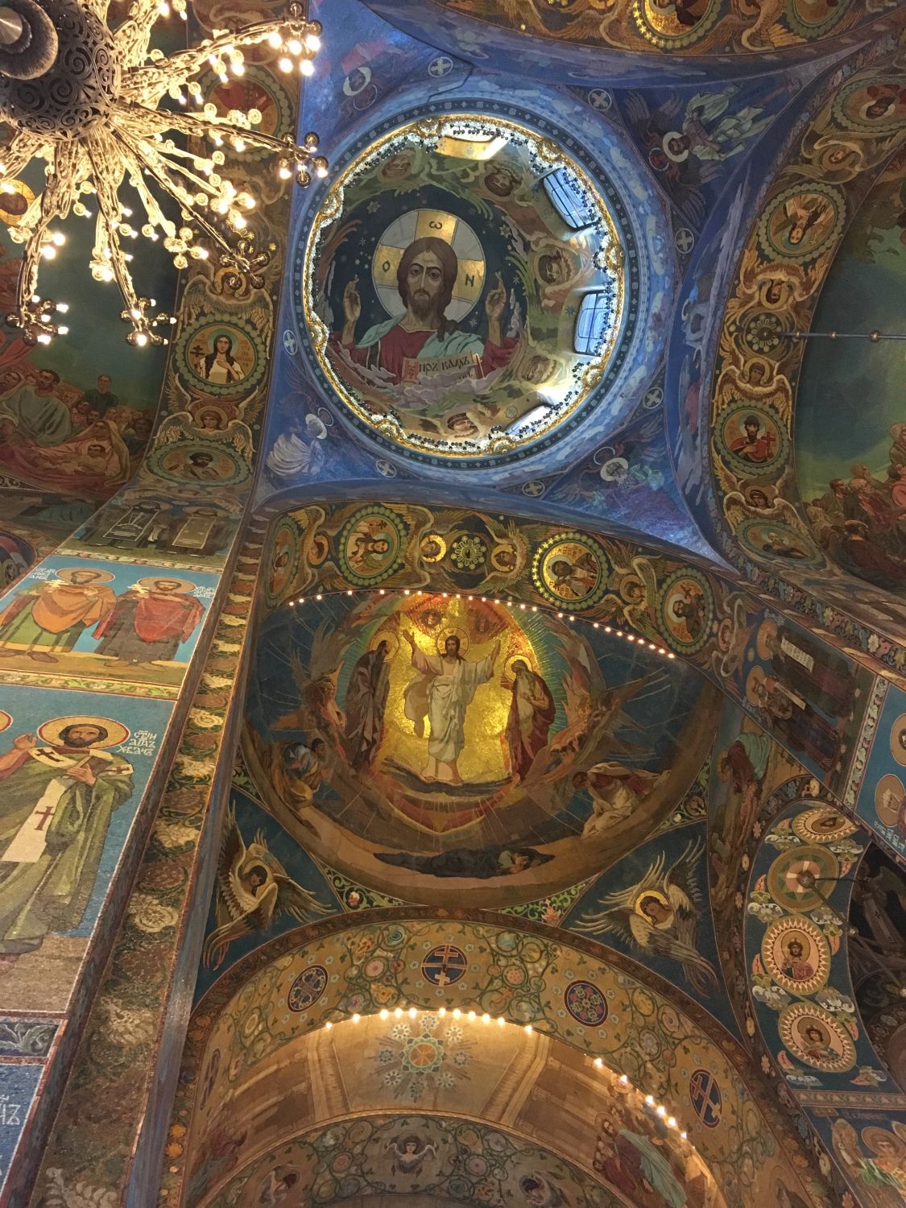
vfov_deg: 61.7
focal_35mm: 29
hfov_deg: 48.2
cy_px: 604
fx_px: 1012
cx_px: 453
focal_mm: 4.15
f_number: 2.2
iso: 200
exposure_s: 1/25
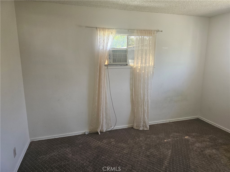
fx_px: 153
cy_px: 86
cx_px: 115
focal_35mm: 23
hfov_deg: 73.9
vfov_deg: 58.9
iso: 250
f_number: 1.7
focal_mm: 6.3
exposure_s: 1/170
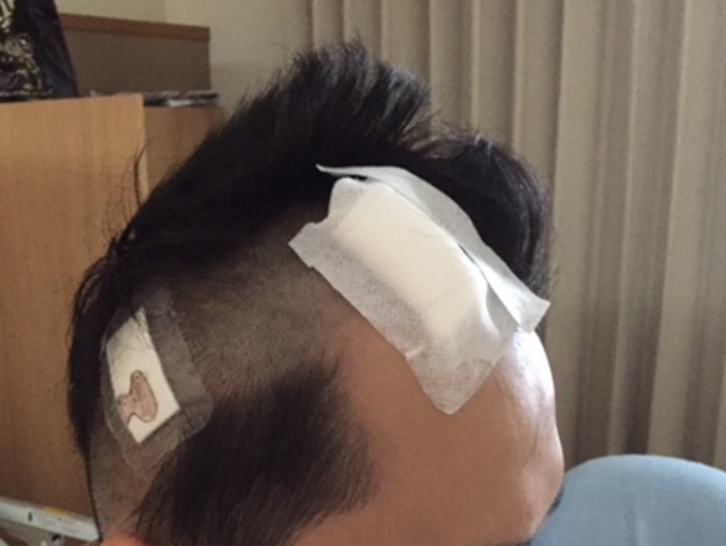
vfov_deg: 31.1
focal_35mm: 46
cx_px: 234
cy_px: 405
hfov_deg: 40.6
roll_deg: +1.9
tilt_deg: -15.3
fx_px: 966
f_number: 2.2
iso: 400
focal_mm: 4.15
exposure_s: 1/17
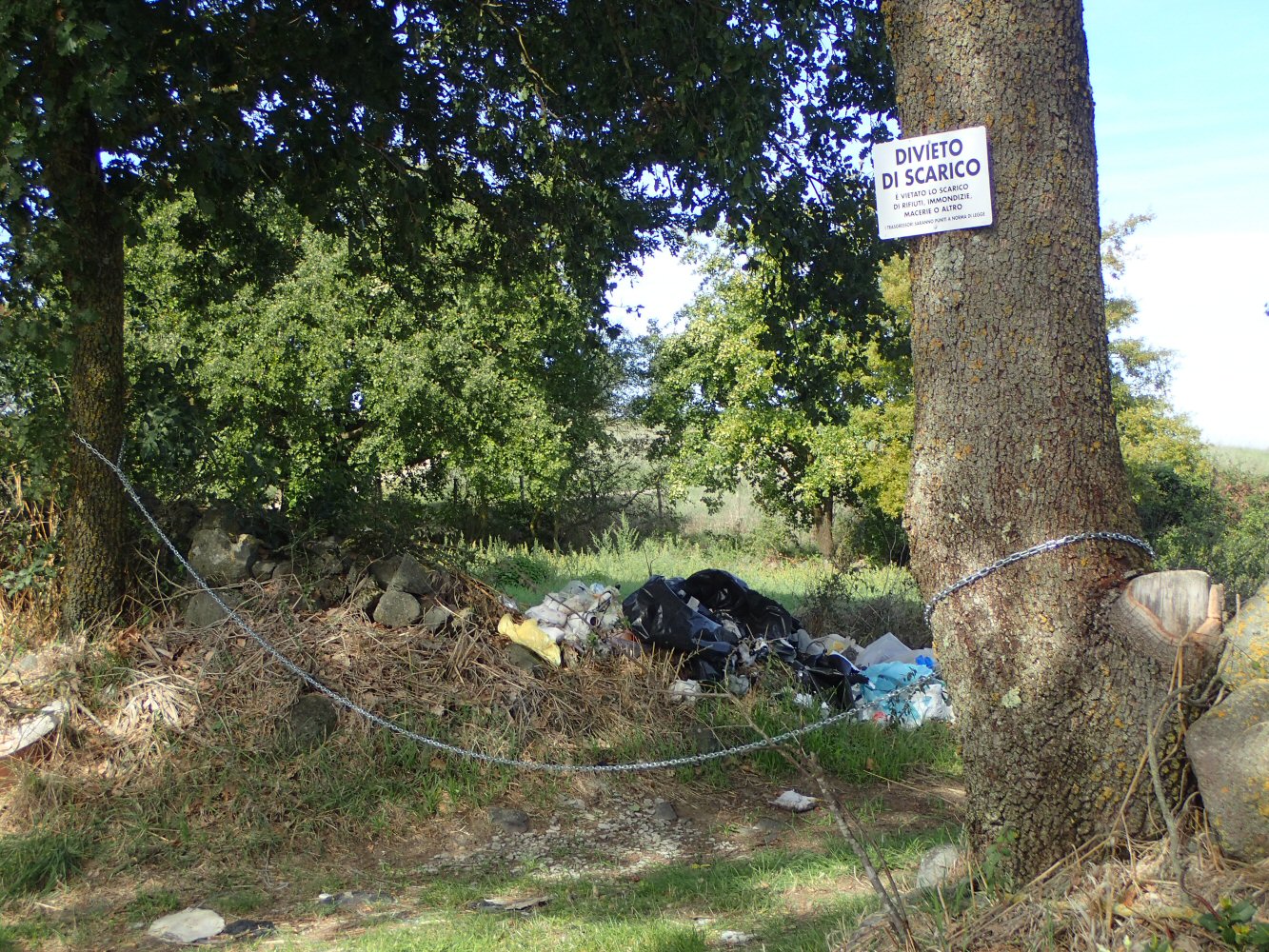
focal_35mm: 65
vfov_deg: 22.6
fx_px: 2383
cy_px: 476
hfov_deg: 29.8
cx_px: 634
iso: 100
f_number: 5
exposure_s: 1/160
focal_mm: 11.78
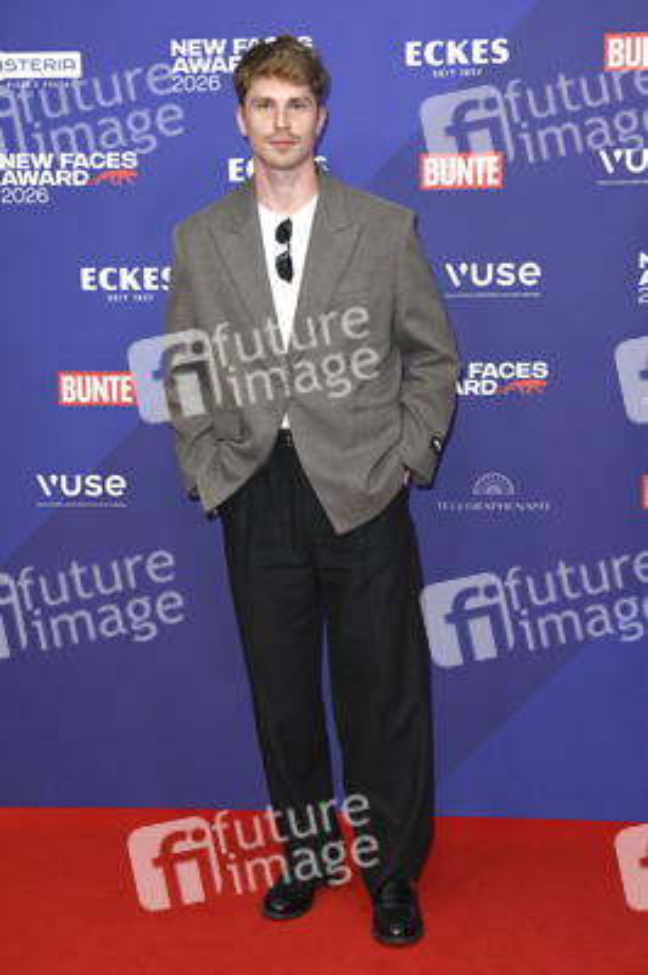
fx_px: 1515
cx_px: 324
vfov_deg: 35.7
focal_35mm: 56
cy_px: 488
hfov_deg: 24.2
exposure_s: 1/250
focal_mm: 56
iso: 500
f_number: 5.6
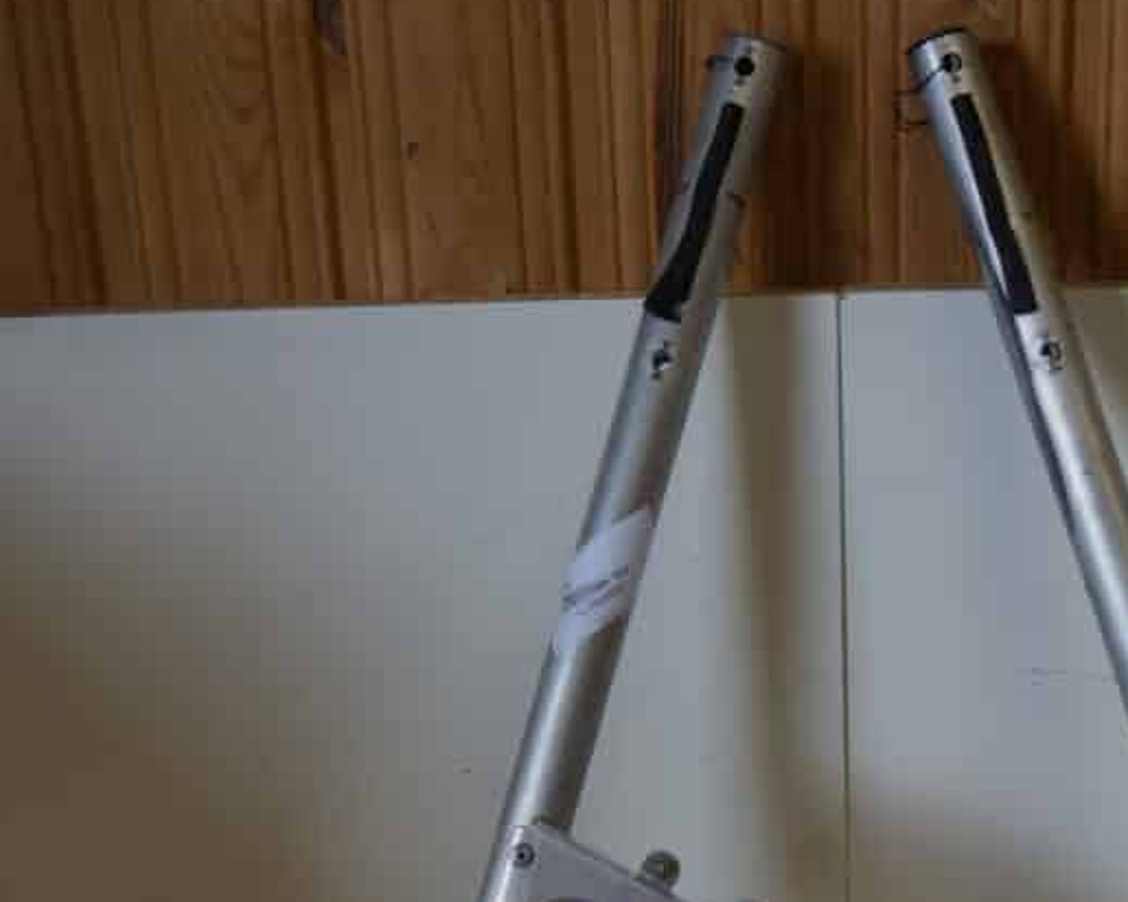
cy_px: 697
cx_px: 769
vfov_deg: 26.7
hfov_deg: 33.2
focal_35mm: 56
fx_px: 1870
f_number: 3.5
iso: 125
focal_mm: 20
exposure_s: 1/60
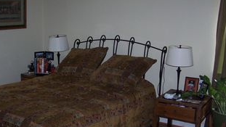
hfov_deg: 42.0
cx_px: 100
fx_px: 294
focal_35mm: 49
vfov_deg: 24.4
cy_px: 71
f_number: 2.8
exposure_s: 1/60
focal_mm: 6.3
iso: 140
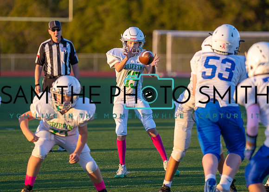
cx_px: 142
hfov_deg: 7.0
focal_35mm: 289
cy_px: 78
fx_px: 2207
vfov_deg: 5.0
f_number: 2.8
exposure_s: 1/2500
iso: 800
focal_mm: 200
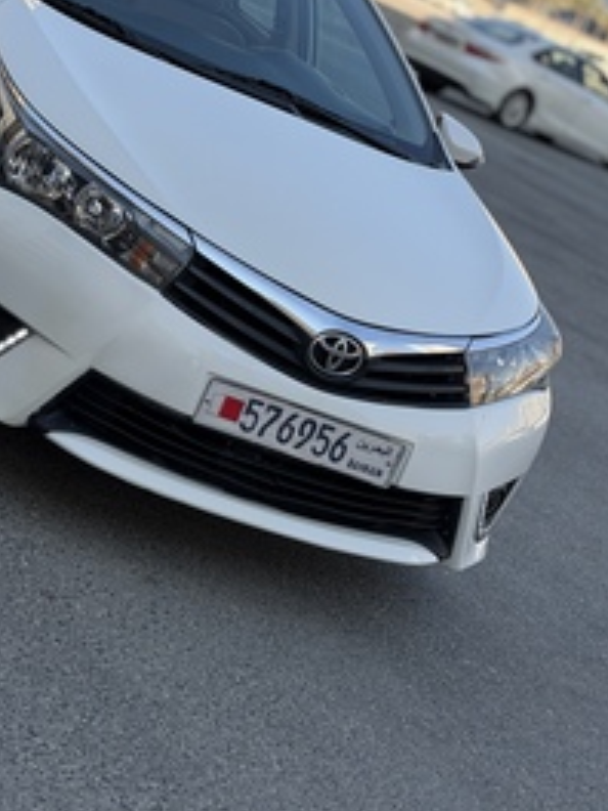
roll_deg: -24.7
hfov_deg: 17.7
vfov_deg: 23.3
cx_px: 177
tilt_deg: -8.3
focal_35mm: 83
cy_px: 177
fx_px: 1944
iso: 64
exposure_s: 1/2208
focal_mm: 6.76
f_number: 1.78
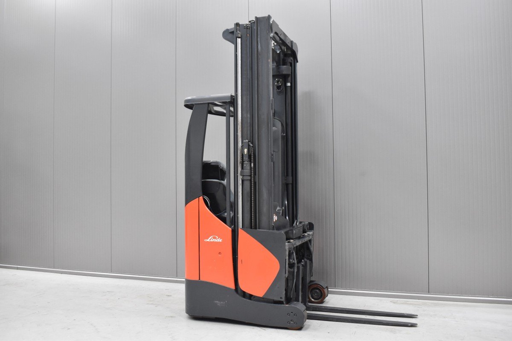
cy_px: 170
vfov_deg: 40.0
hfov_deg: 57.2
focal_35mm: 33
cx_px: 256
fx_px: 469
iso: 1600
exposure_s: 1/30
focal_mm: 22
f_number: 5
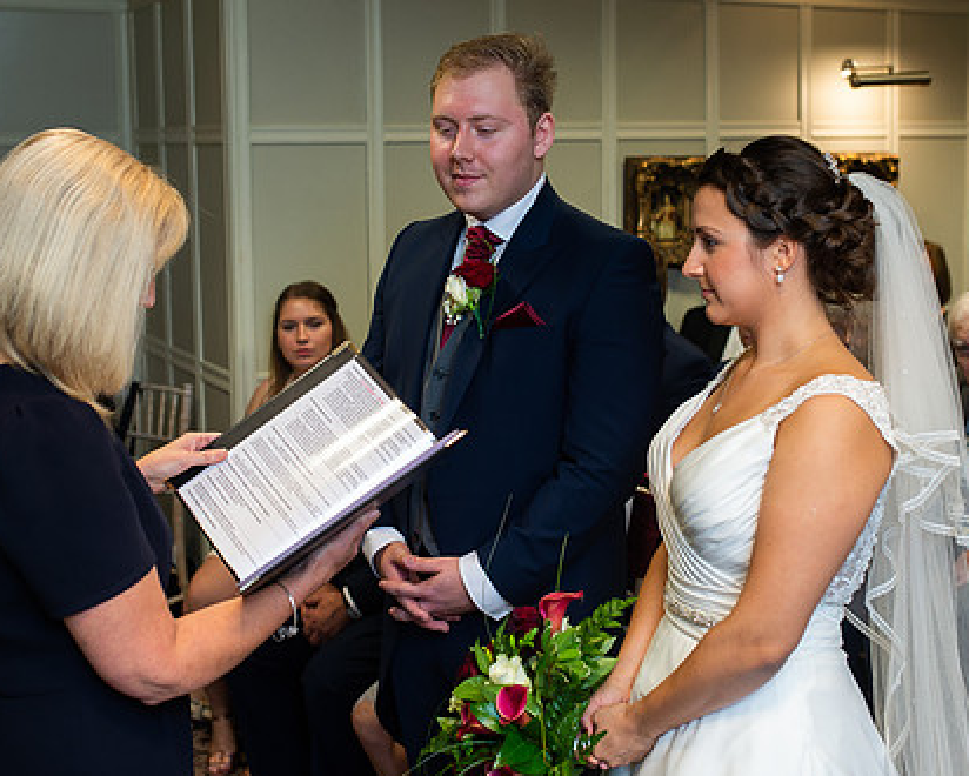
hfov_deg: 37.3
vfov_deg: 30.2
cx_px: 519
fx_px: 1435
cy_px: 294
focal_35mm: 50
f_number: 3.2
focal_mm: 35
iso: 400
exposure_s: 1/100
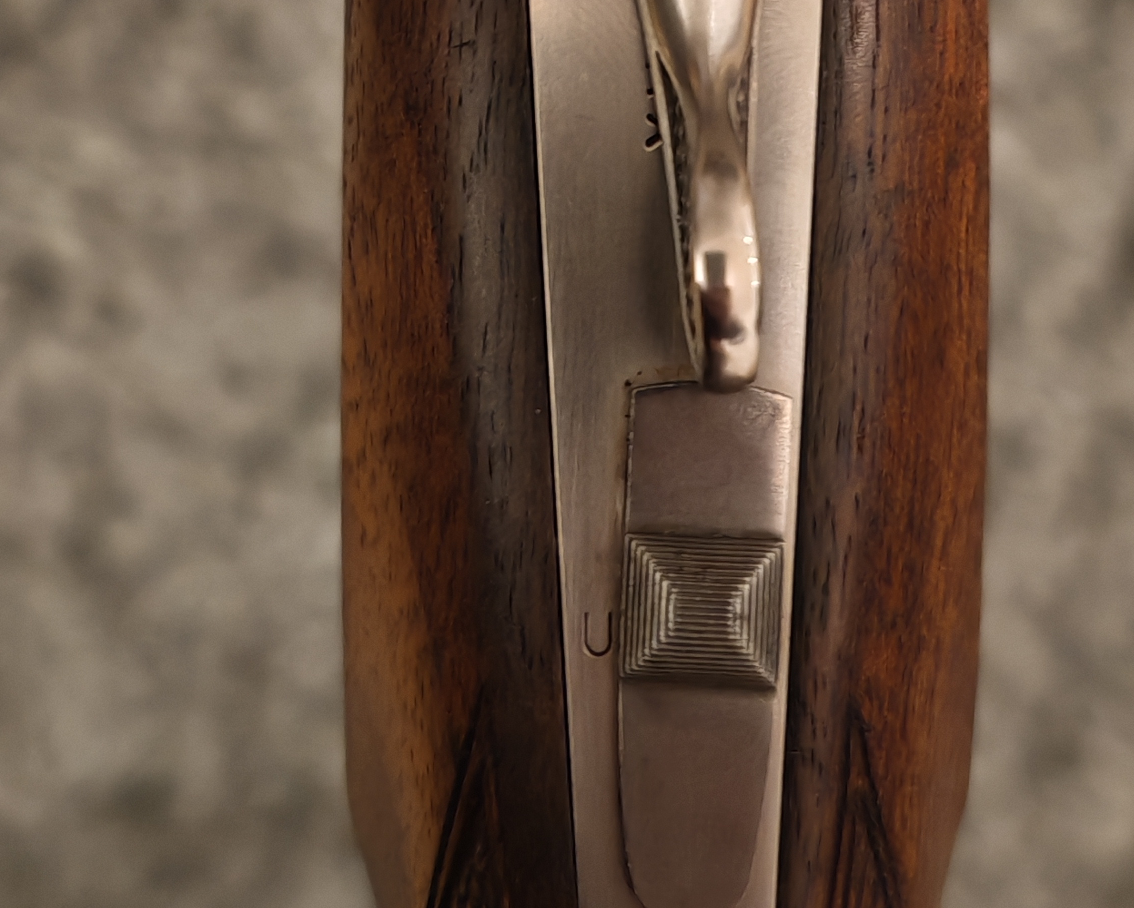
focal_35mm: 78
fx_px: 2618
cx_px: 649
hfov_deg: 24.4
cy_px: 14
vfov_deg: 19.1
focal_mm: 6.83
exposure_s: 1/33
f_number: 1.4
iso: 800
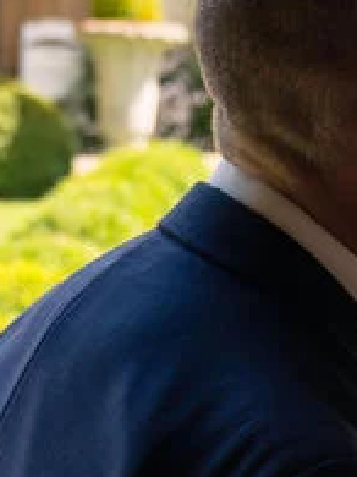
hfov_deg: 7.0
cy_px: 532
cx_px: 240
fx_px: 2918
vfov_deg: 9.2
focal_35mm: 212
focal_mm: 28
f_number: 3.5
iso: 100
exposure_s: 1/250
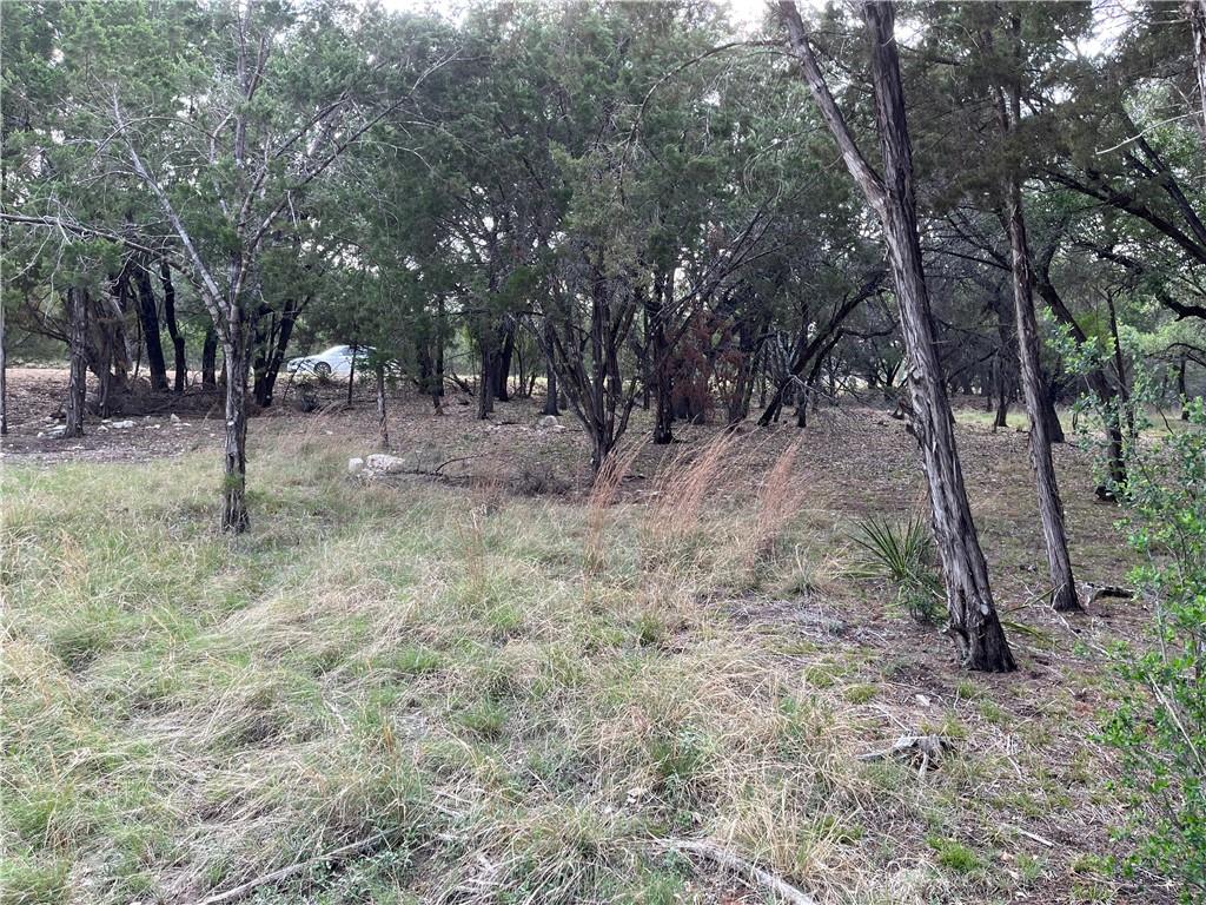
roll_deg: -0.5
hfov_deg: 67.3
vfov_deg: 53.1
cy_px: 452
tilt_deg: -1.4
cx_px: 603
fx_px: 906
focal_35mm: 26
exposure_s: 1/252
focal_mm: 5.1
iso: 50
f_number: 1.6
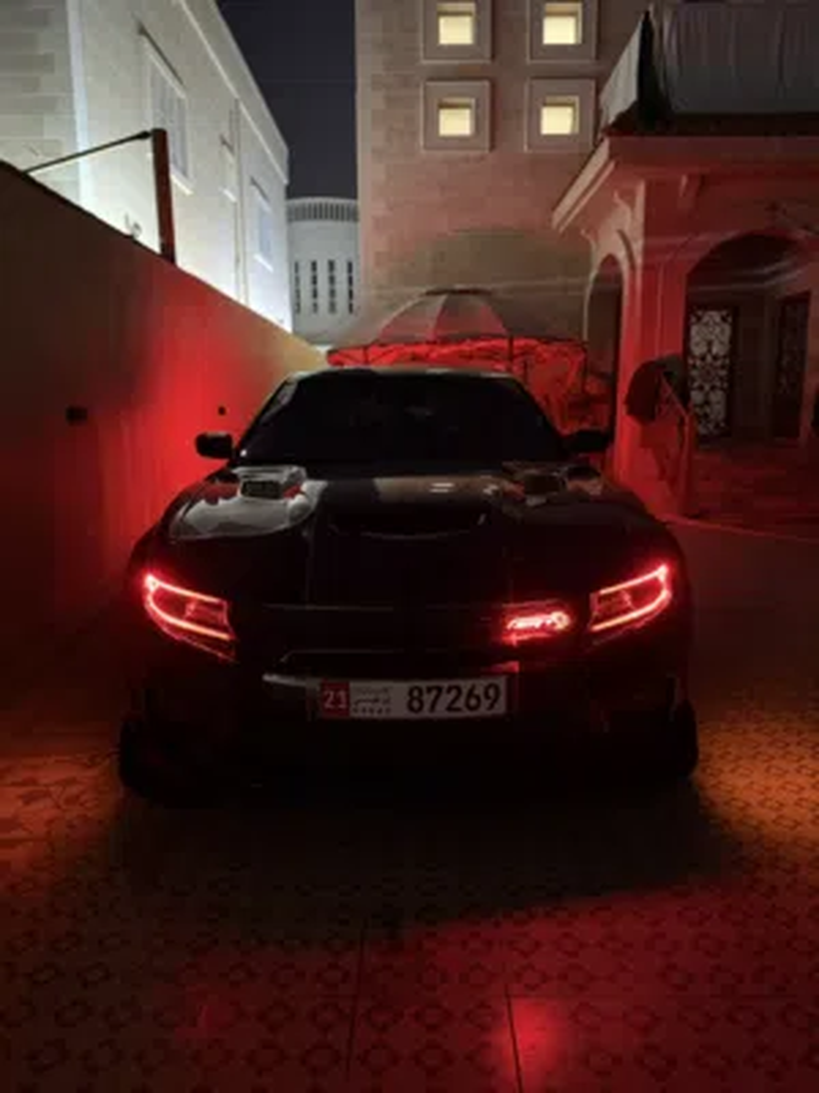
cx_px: 410
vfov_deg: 71.6
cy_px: 546
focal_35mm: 24
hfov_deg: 56.8
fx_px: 757
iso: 1600
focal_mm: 6.76
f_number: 1.78
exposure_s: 1/16
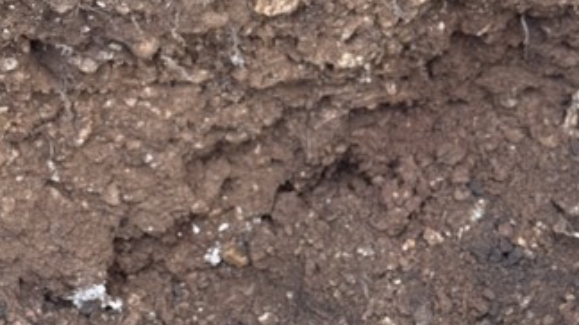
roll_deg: -0.9
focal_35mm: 113
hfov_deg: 18.9
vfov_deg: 10.5
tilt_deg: -43.5
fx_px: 1734
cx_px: 256
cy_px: -64
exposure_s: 1/221
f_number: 1.78
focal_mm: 6.76
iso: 100
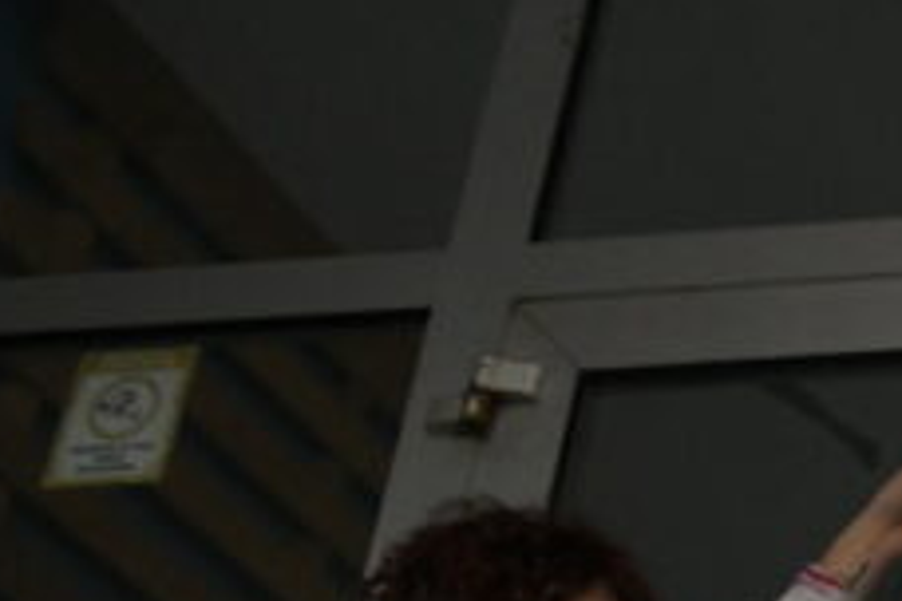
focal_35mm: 108
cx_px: 1851
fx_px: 2706
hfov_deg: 15.0
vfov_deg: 12.2
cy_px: 864
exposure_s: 1/320
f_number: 4
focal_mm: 24
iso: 3200
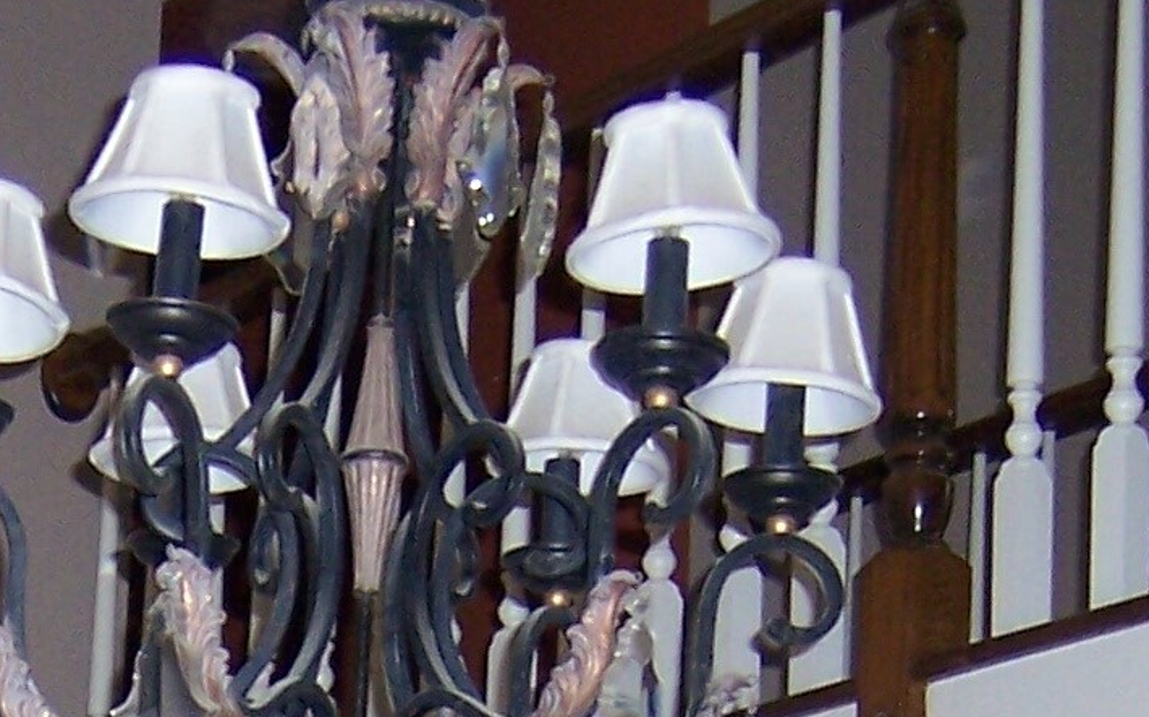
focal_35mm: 127
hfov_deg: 16.0
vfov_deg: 9.5
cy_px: 1547
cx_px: -79
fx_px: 3975
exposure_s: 1/60
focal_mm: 5.5
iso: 140
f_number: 2.8
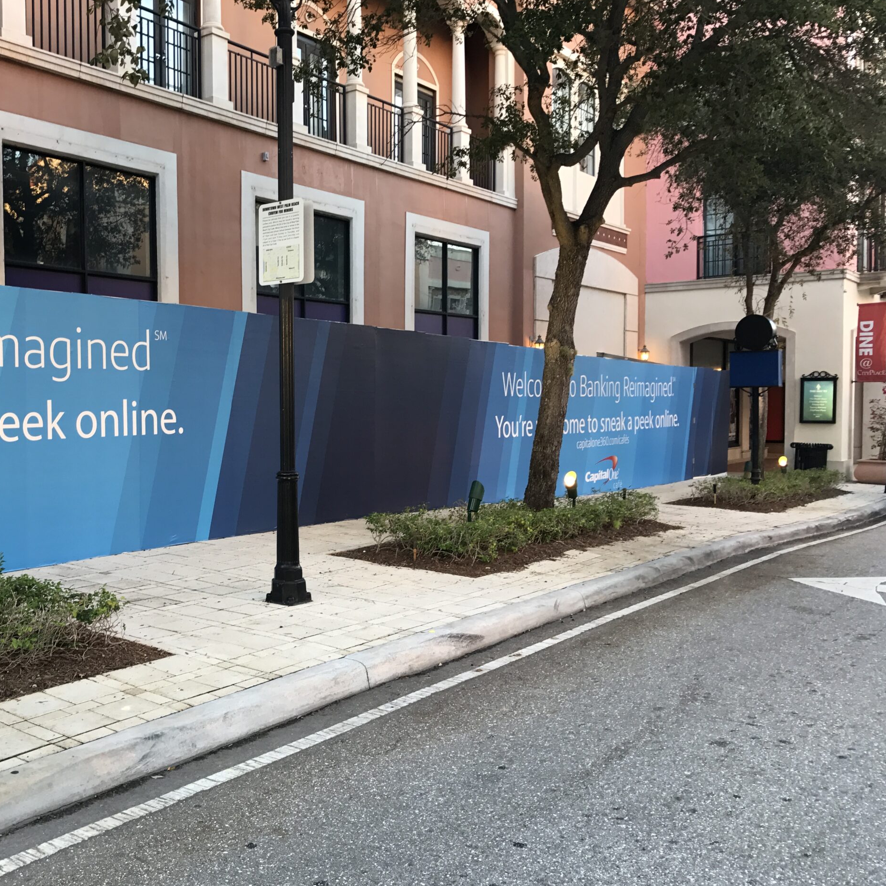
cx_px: 286
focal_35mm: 34
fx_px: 985
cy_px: 444
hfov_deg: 47.6
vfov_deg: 48.5
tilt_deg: -3.2
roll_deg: +1.0
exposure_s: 1/60
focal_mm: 3.99
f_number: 1.8
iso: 25
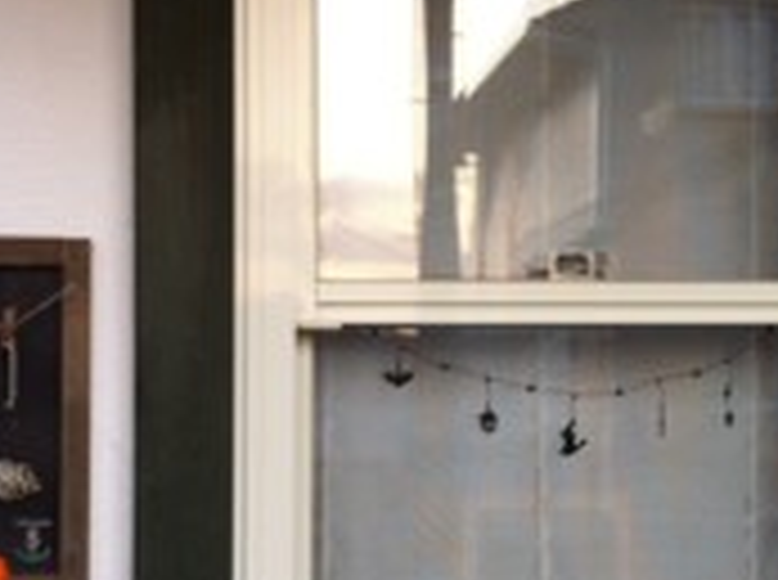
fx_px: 2041
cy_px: 432
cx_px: 490
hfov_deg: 21.5
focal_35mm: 91
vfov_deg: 16.1
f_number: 2.8
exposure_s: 1/155
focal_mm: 3.85
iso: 80
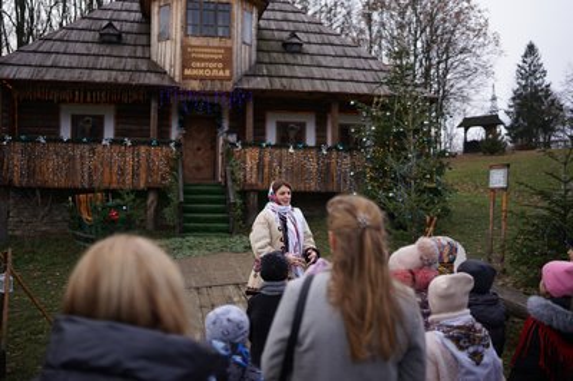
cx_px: 286
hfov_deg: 54.5
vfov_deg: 37.8
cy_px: 190
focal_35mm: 35
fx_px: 557
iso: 500
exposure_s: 1/8000
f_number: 1.4
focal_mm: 35
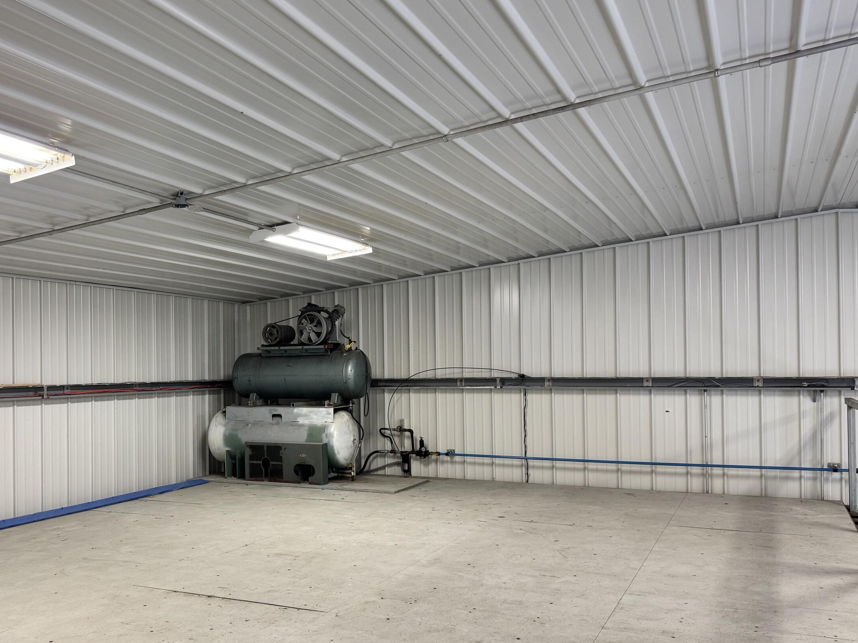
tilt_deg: +0.1
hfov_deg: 54.7
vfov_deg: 42.9
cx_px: 317
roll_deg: +0.1
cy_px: 363
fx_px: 818
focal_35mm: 33
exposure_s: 1/167
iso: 100
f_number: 1.78
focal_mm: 6.76
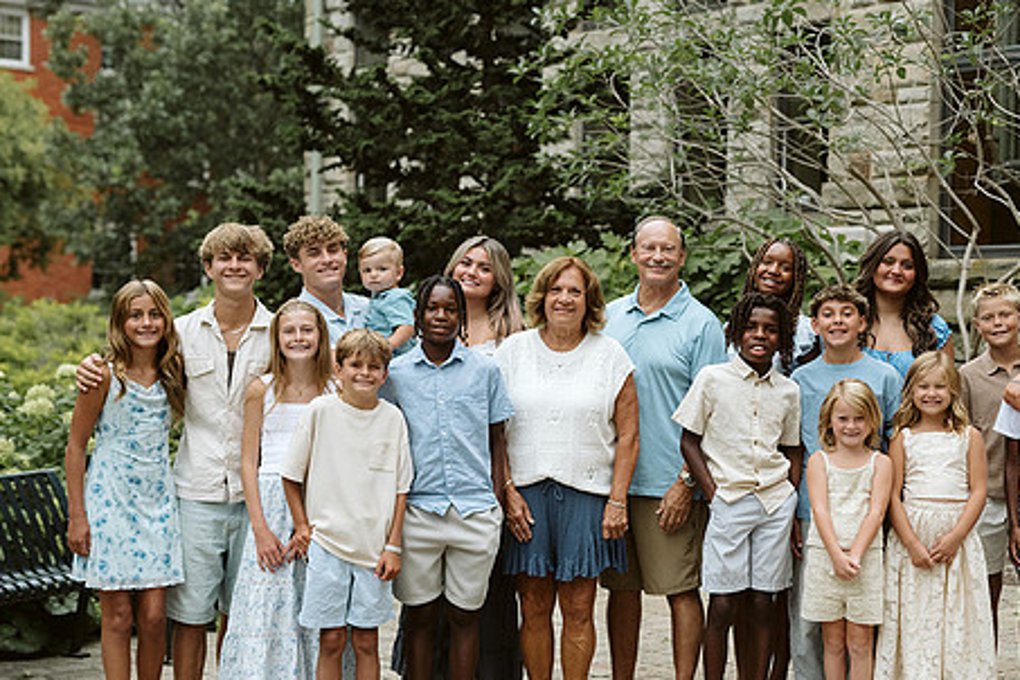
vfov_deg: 18.9
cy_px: 360
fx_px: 2040
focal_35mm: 72
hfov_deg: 27.8
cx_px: 732
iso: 1000
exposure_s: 1/400
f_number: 2.8
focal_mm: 50
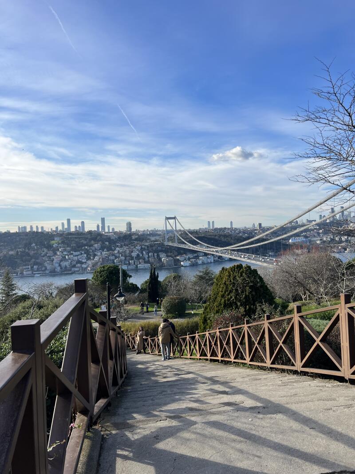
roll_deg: +2.4
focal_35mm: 26
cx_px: 178
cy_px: 237
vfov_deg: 67.3
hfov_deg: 53.1
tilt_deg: -1.1
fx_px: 356
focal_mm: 5.7
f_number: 1.5
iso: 50
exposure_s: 1/4274
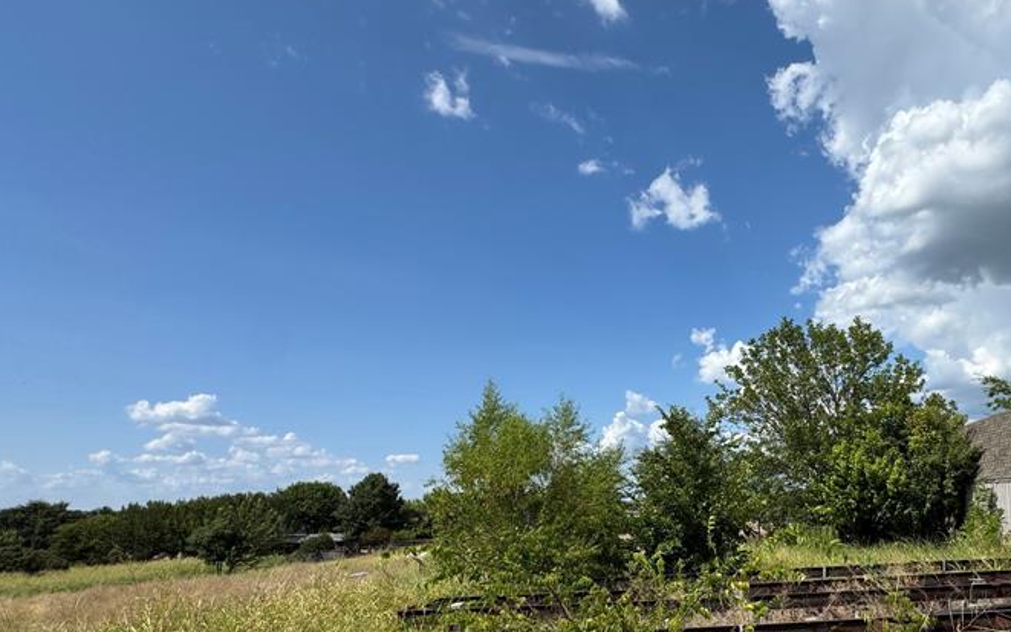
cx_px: 711
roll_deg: +1.6
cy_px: 448
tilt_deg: +3.1
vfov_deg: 51.4
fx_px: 634
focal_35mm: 23
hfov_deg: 73.6
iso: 40
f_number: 2.2
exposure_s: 1/2494
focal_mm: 2.22
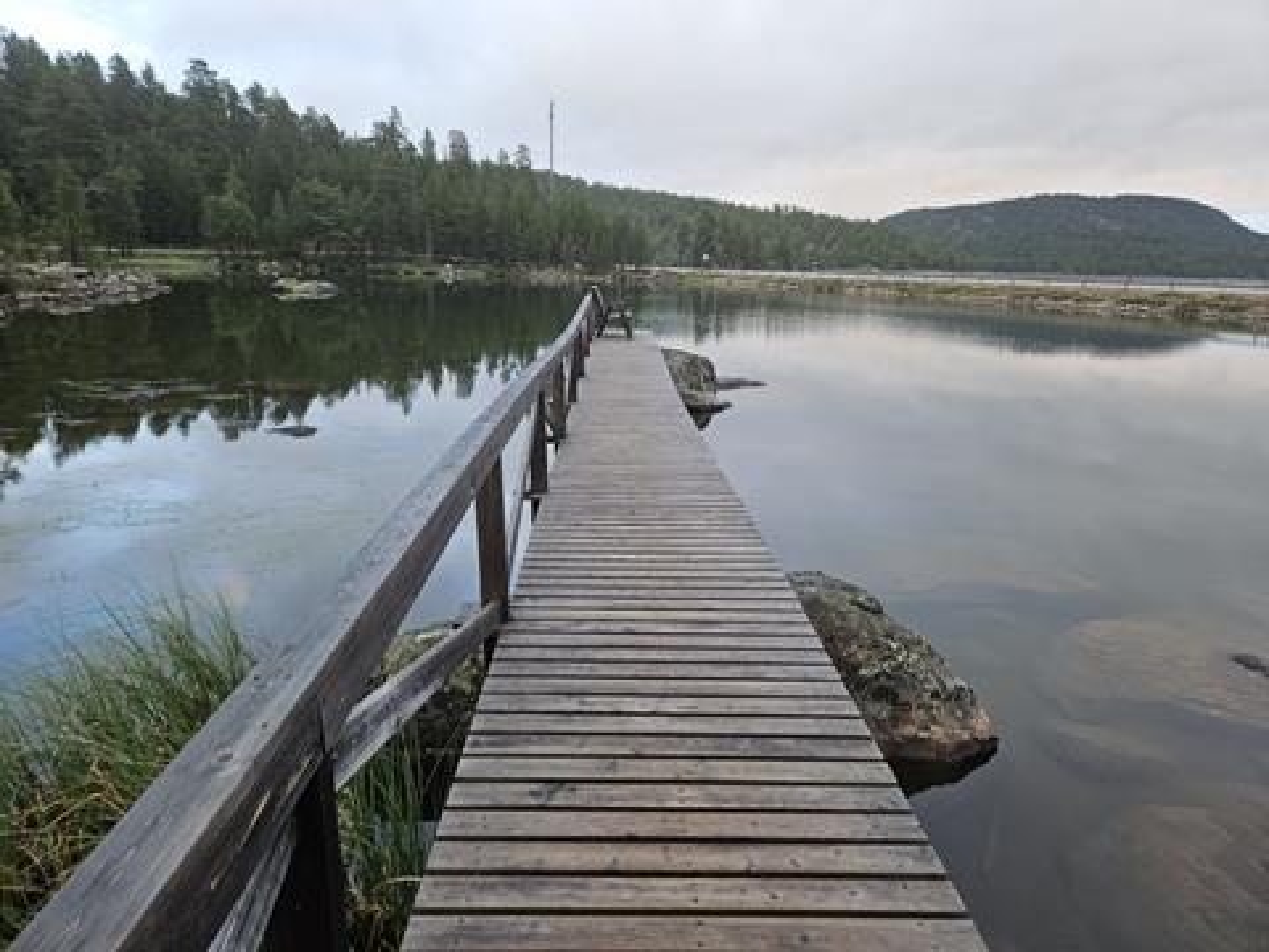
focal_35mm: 23
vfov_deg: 58.9
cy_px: 476
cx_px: 634
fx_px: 843
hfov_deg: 73.9
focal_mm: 5.4
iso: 64
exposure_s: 1/180
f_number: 1.8
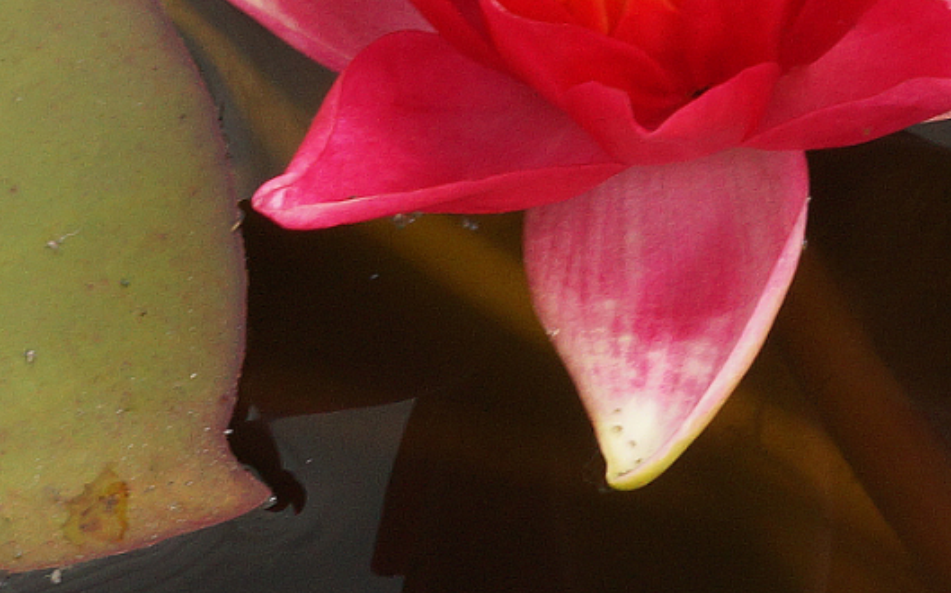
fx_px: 8989
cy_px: -101
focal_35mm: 347
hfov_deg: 6.1
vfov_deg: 3.8
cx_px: 618
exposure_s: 1/160
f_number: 13
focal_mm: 100
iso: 320
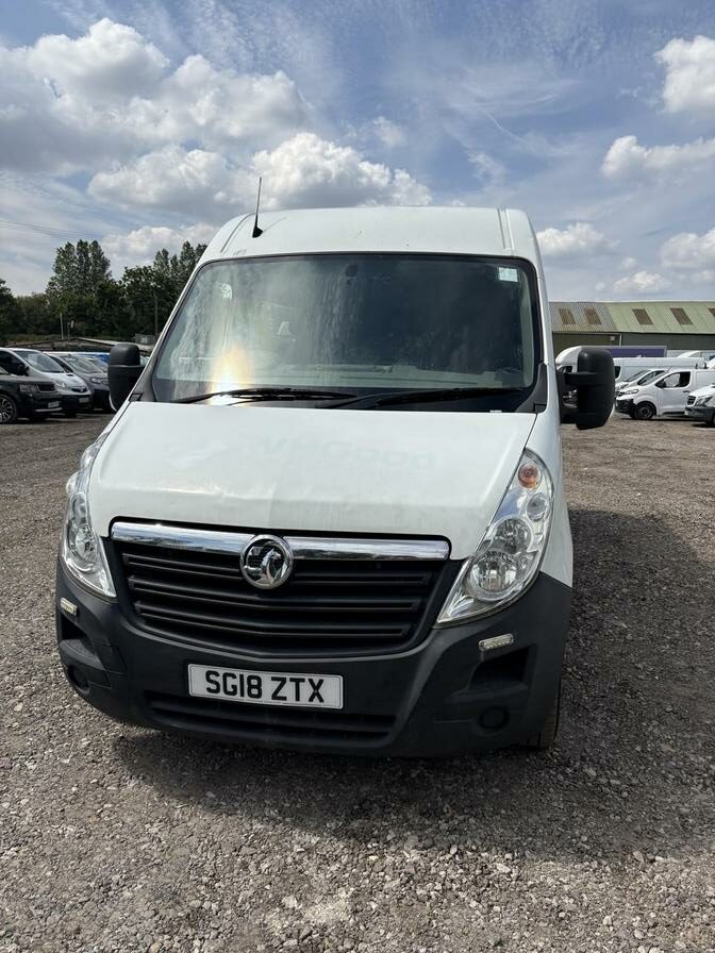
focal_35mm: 26
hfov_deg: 53.1
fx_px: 716
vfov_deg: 67.3
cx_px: 358
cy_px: 476
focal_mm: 5.96
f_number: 1.6
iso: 50
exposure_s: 1/6329
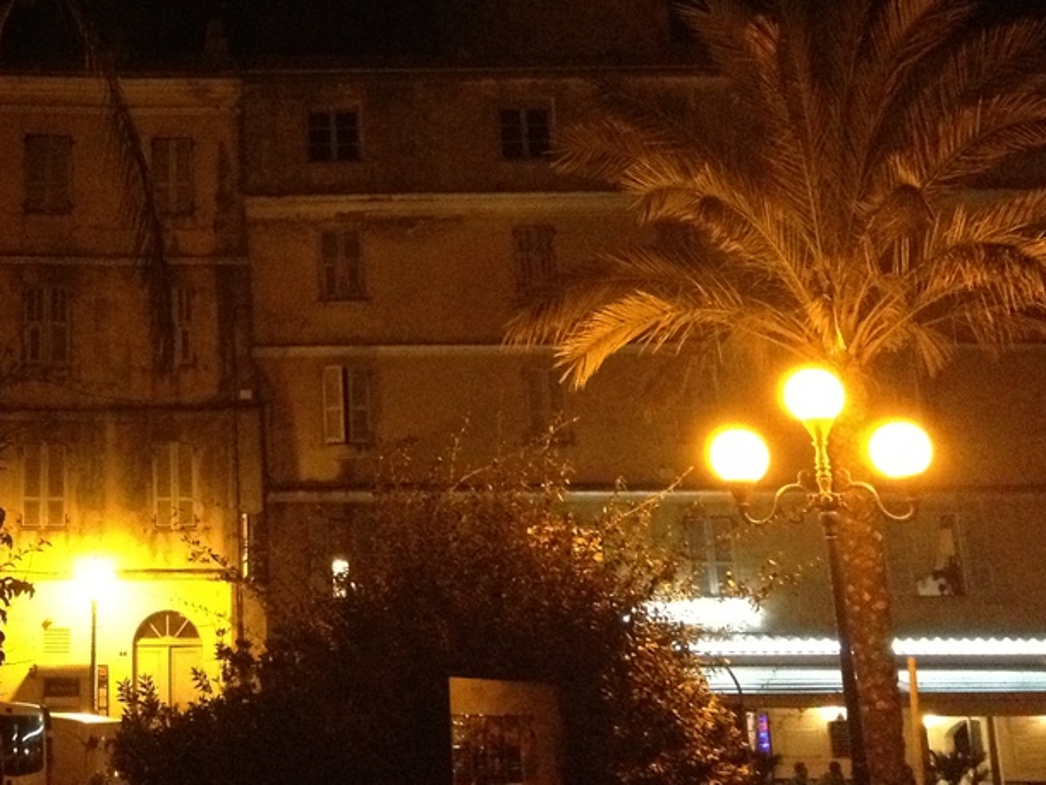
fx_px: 2085
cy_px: 74
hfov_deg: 27.3
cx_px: 146
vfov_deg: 20.9
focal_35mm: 69
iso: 800
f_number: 2.4
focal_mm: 4.28
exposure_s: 1/15
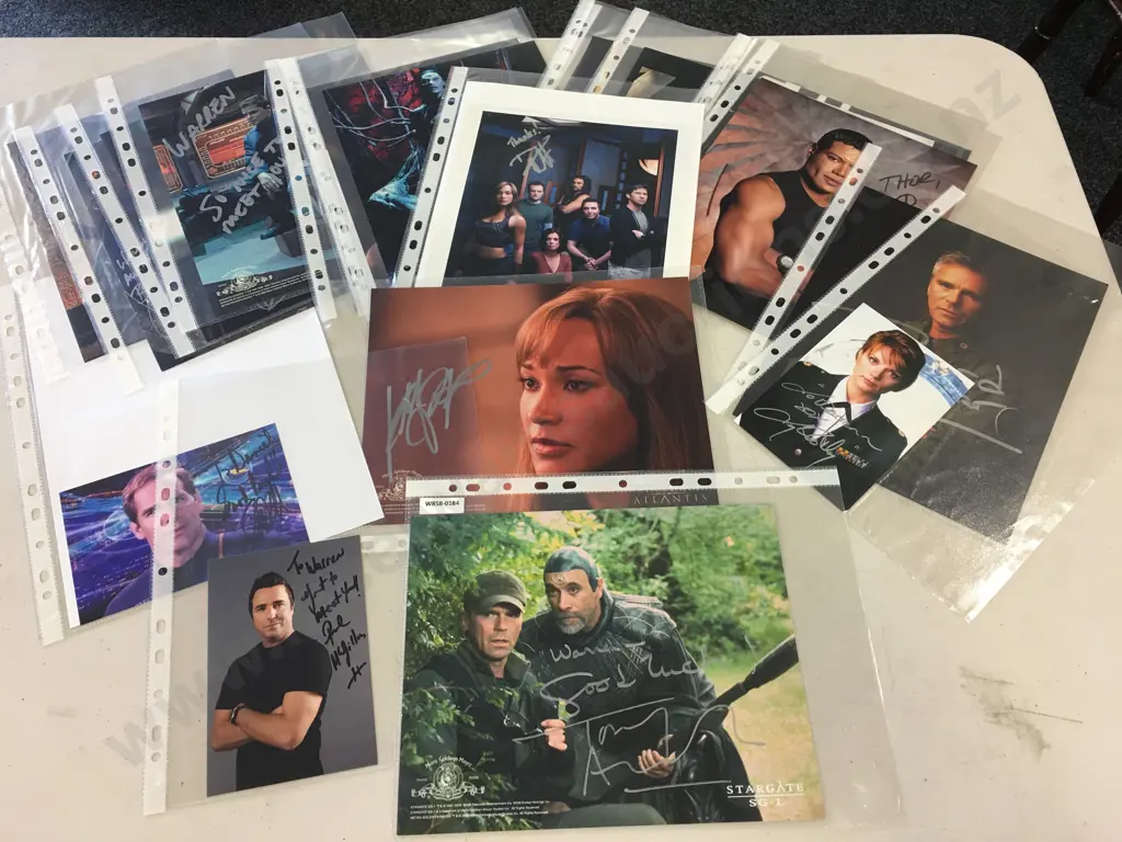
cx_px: 561
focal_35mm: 29
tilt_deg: -58.8
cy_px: 421
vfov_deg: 48.2
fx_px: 940
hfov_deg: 61.7
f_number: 2.2
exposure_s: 1/17
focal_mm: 4.15
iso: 50
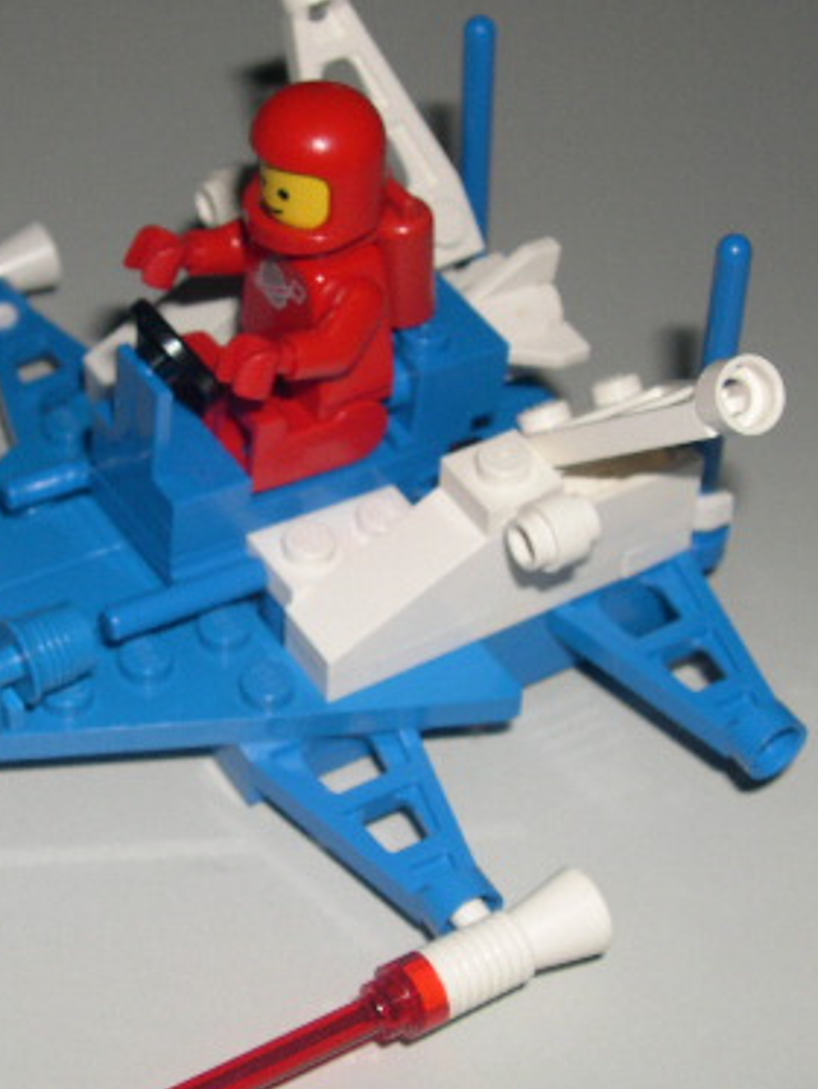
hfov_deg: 20.3
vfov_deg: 27.0
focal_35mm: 72
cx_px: 190
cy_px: 552
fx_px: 2267
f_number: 8
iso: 100
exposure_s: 1/60
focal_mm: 9
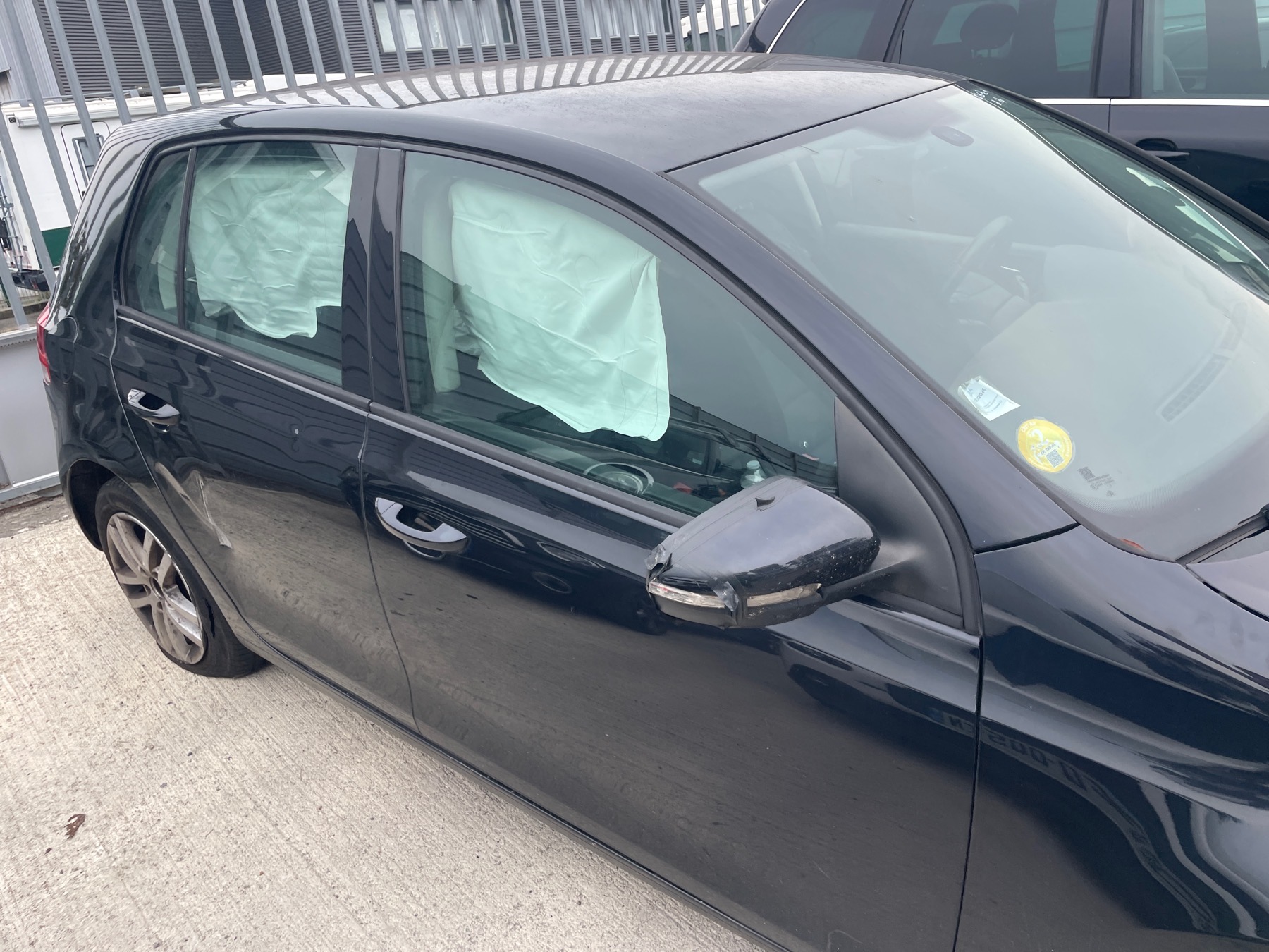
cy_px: 476
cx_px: 634
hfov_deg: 67.3
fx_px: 953
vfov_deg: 53.1
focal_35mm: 26
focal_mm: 4.2
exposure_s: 1/553
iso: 32
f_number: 1.6
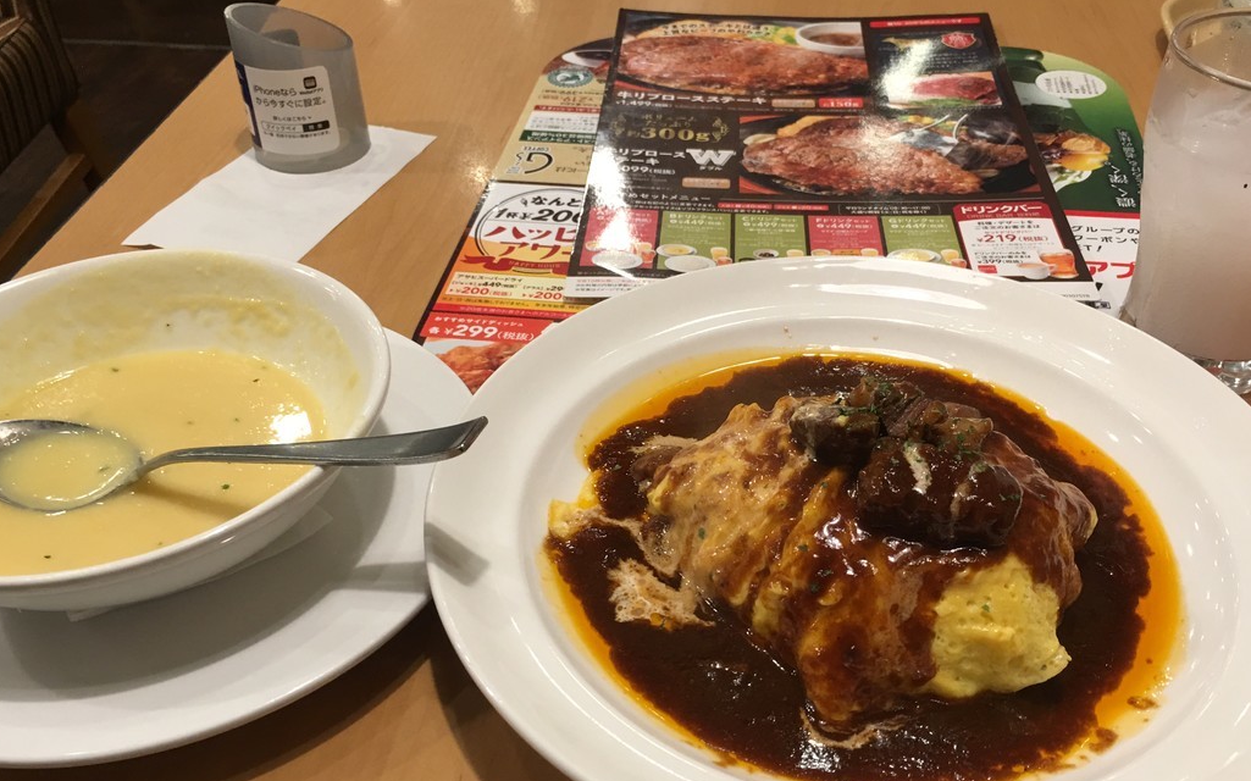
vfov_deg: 35.3
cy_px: 439
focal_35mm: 36
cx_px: 646
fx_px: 1227
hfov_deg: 54.0
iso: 40
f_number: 2.2
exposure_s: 1/15
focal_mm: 4.15
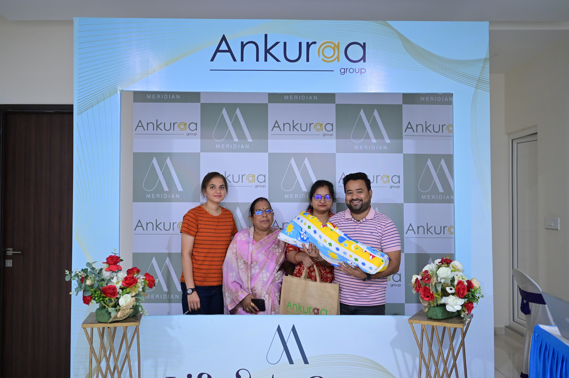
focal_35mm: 35
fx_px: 553
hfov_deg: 54.5
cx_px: 284
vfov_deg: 37.8
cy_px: 189
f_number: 1.8
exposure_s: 1/125
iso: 2000
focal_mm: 35
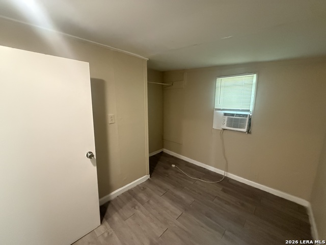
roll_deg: -0.5
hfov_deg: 102.1
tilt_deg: -9.7
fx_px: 132
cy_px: 122
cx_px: 163
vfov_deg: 85.7
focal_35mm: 14
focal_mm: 2.22
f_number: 2.2
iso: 1250
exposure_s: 1/60
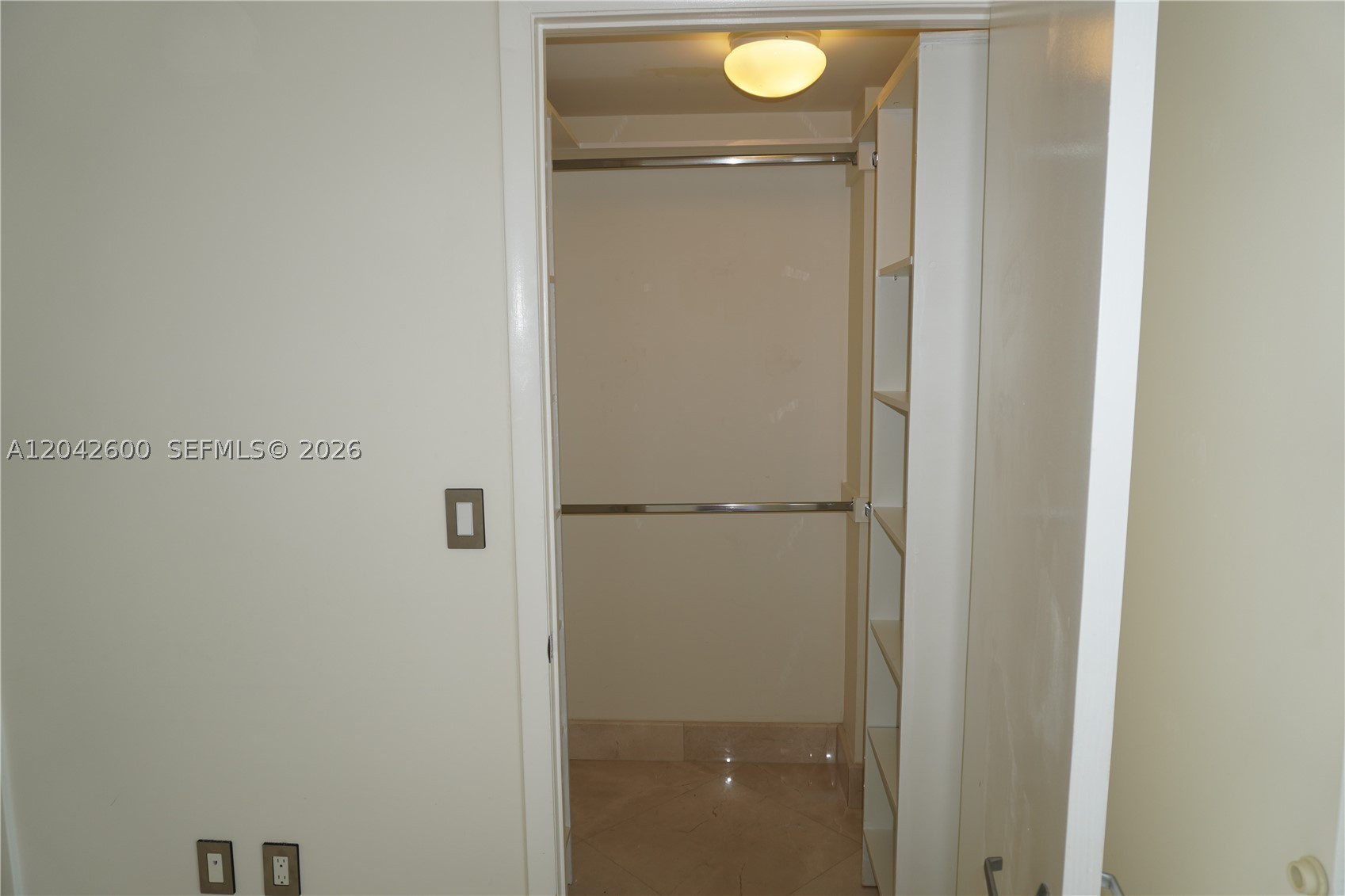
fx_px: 897
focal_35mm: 24
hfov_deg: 73.7
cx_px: 672
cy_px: 448
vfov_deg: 53.1
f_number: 5
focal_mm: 16
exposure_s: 1/80
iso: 100
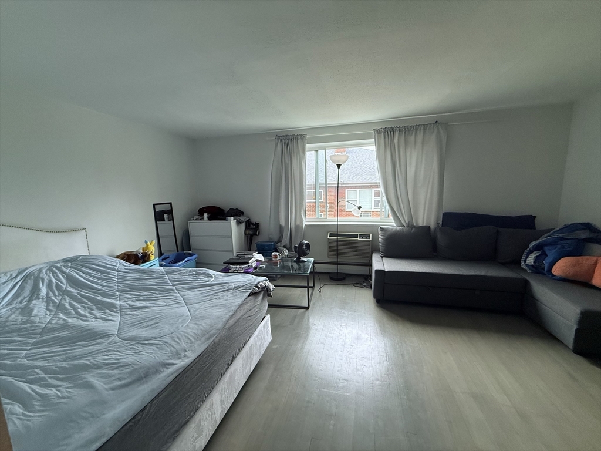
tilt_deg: -8.5
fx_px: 243
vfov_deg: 85.7
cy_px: 226
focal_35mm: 14
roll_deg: +1.2
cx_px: 300
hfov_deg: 102.1
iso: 320
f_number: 2.2
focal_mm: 2.22
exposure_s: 1/120
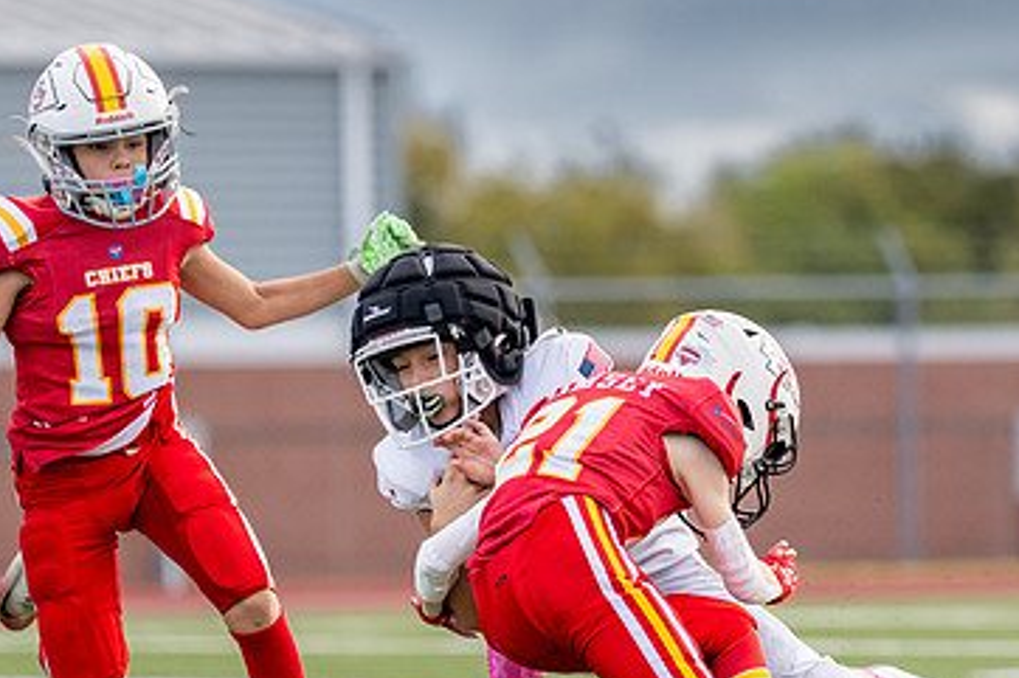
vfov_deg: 3.0
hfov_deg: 4.6
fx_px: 12816
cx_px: 730
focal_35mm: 453
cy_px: 319
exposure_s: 1/2500
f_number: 2.8
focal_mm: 173
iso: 400
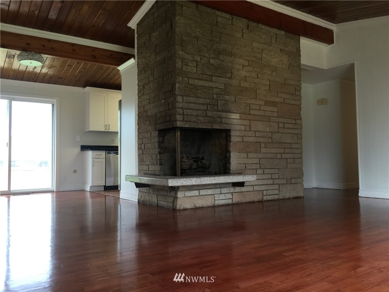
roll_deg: +0.5
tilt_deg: +2.5
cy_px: 146
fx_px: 326
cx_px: 194
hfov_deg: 61.7
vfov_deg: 48.2
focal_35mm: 29
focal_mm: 4.15
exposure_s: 1/30
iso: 32
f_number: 2.2
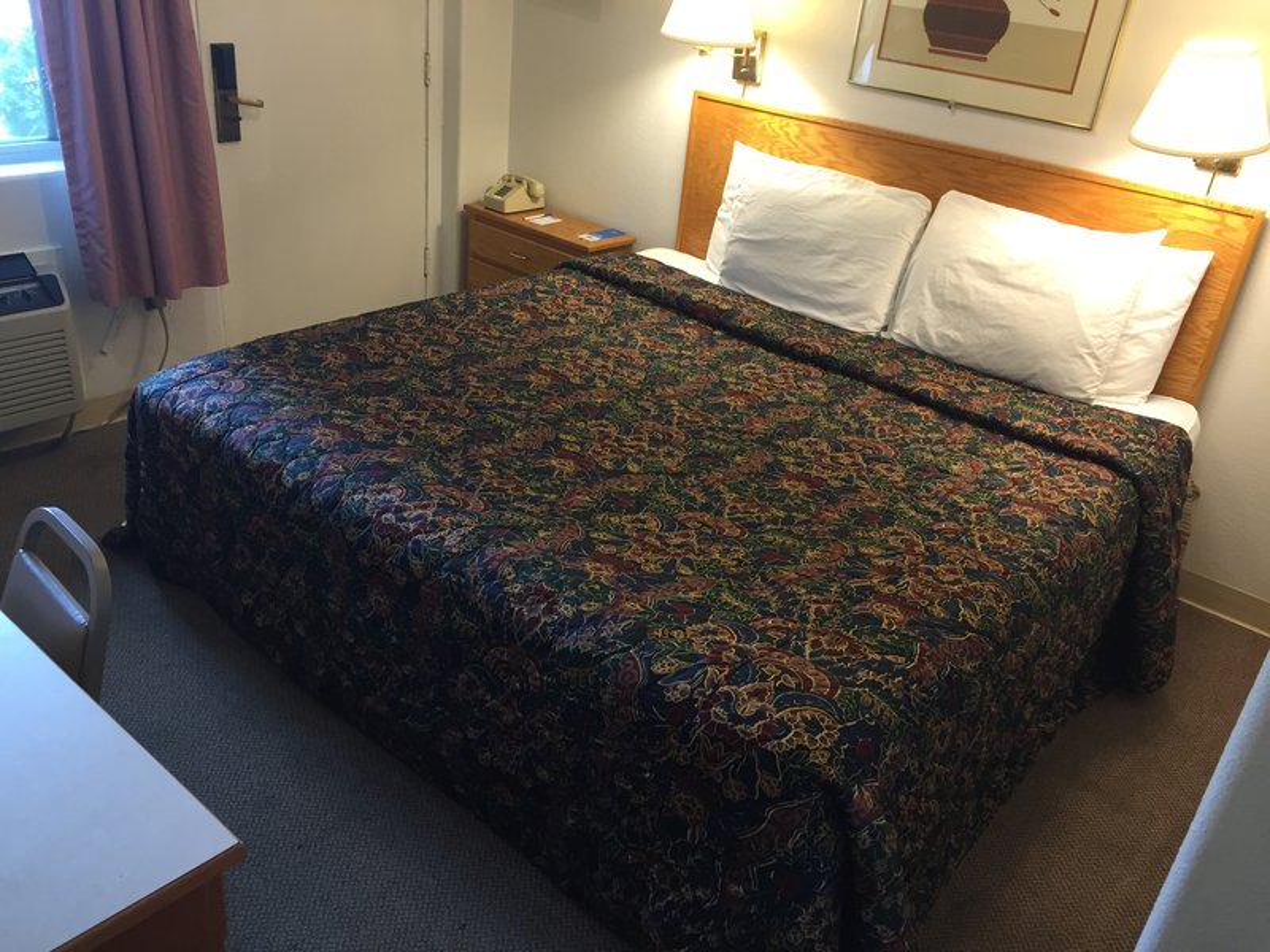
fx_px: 1064
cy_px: 476
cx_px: 635
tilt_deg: -27.7
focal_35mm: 29
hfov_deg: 61.7
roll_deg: -4.8
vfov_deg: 48.2
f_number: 2.2
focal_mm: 4.15
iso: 100
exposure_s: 1/30
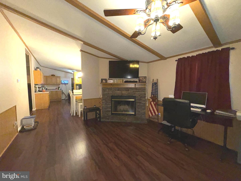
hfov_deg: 102.1
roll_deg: +0.4
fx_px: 97
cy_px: 90
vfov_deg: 85.7
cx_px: 120
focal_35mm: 14
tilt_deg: -4.2
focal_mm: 2.22
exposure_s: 1/60
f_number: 2.2
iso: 200
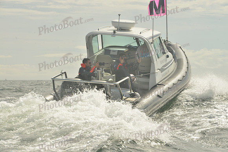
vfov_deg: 8.1
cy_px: 76
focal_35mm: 170
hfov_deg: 12.1
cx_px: 114
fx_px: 1077
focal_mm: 170
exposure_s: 1/500
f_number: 18
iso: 400
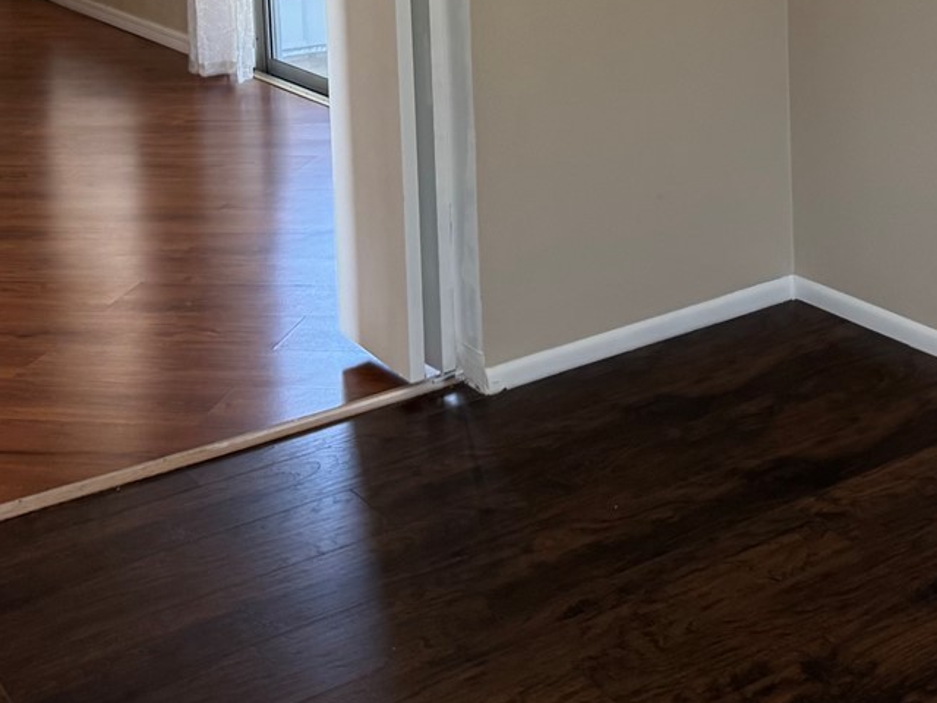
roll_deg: +1.6
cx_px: 700
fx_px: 1624
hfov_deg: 31.6
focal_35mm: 60
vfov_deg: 22.9
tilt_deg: -7.2
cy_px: -79
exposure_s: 1/66
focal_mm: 6.76
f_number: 1.78
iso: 200
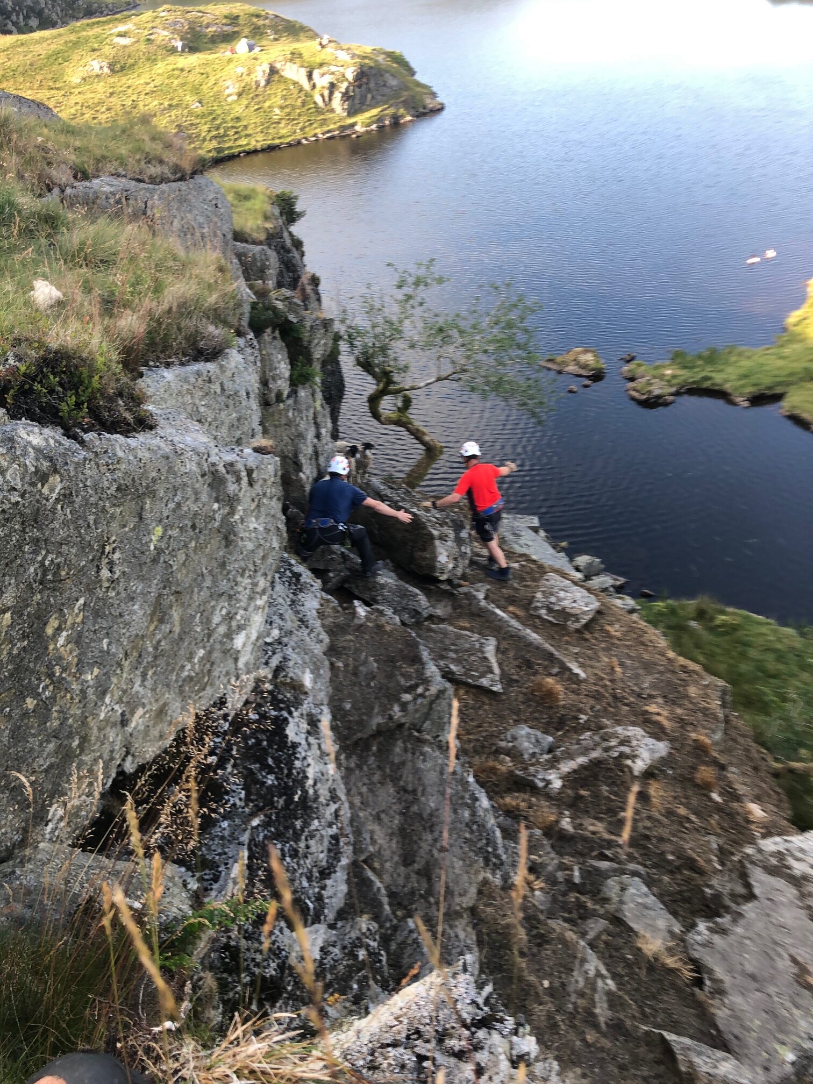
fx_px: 877
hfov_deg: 49.7
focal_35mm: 28
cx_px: 406
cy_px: 542
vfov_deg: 63.4
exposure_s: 1/126
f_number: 1.8
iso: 20
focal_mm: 4
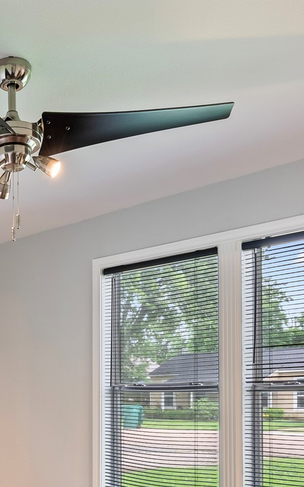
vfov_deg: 41.3
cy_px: 404
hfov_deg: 26.3
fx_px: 610
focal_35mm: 46
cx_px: -10
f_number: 6.3
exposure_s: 1
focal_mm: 16
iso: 125
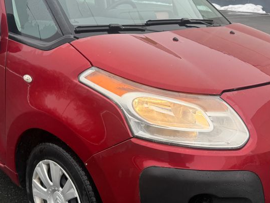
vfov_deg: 31.5
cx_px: 120
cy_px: 113
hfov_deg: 41.2
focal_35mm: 46
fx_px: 359
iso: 100
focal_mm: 6.76
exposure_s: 1/514
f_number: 1.78
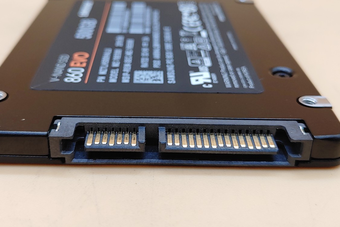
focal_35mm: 44
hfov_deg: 44.4
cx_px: 154
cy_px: 88
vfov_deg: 30.4
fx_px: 416
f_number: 1.8
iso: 50
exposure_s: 1/65
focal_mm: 4.36
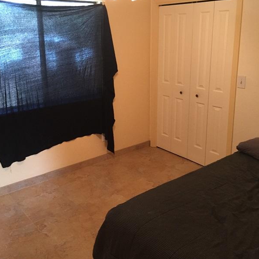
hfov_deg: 47.2
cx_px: 130
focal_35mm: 35
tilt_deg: -12.0
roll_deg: +0.3
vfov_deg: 46.9
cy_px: 102
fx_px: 296
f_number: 2.2
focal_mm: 4.15
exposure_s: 1/30
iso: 160
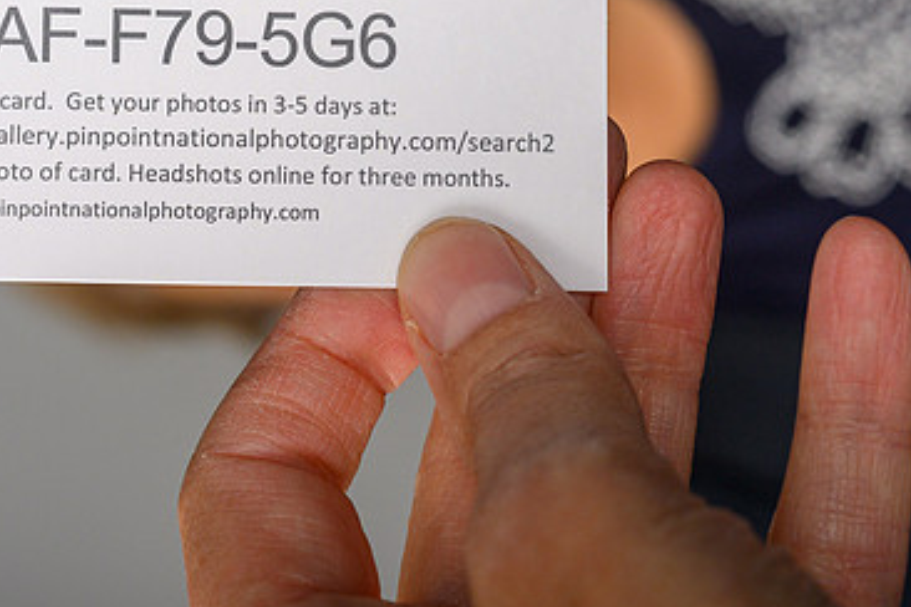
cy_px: 22
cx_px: 403
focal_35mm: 105
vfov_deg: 12.9
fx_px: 2657
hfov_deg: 19.4
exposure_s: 1/200
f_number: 8
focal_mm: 50
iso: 200
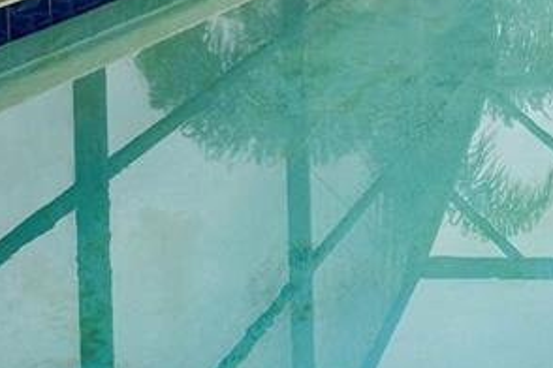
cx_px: 895
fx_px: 1336
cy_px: -471
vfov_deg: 12.7
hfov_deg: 19.5
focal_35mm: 87
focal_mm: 16
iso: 100
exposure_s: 1/100
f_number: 6.3
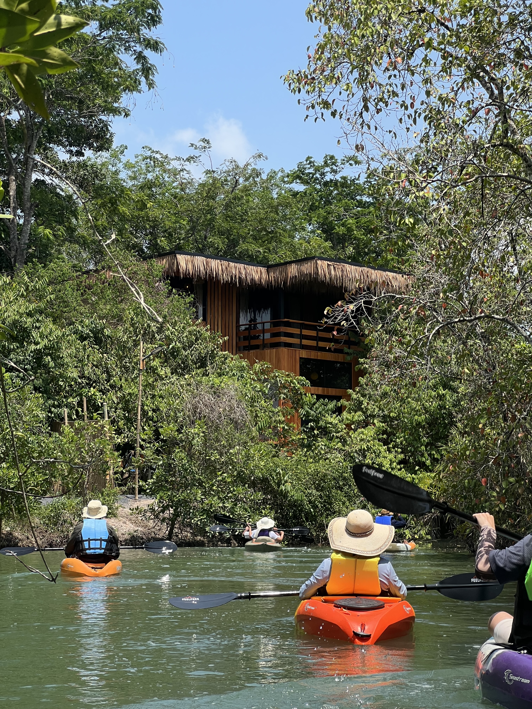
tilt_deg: +8.6
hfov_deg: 19.1
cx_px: 266
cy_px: 354
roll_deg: +1.0
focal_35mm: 77
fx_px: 1578
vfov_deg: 25.3
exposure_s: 1/438
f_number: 2.8
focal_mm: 9
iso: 32
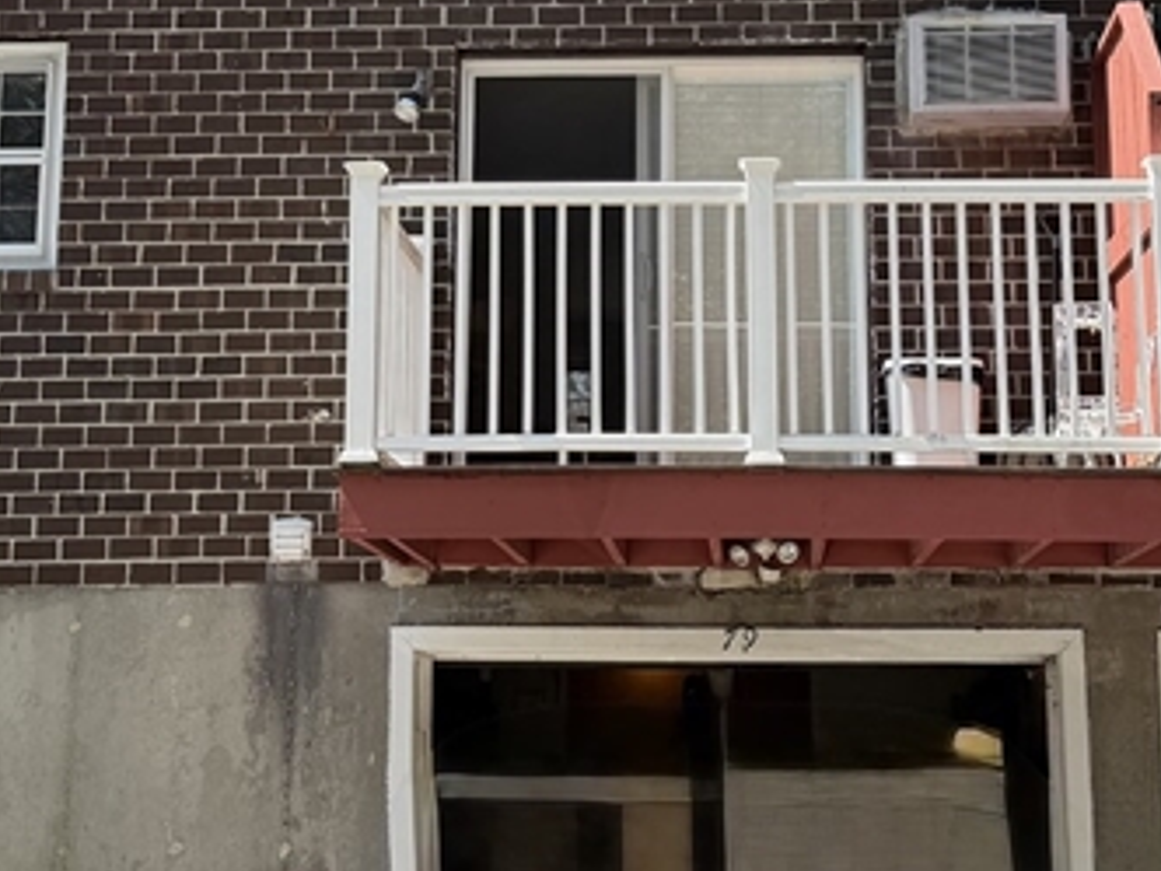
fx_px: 2482
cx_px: 612
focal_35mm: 74
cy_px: 175
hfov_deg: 26.3
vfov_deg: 19.7
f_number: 1.78
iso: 80
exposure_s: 1/1553
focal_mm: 6.76
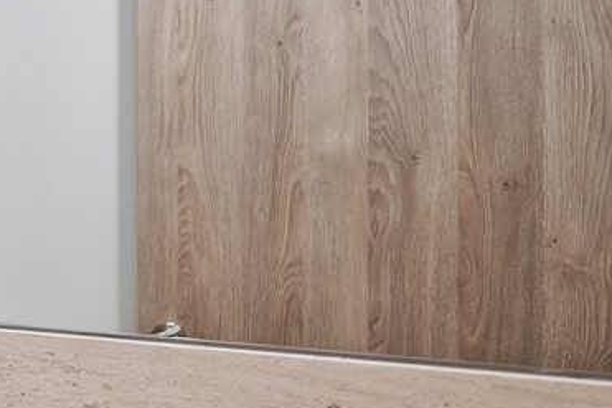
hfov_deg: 19.0
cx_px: -614
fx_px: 1087
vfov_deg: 21.2
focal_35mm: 64
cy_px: 204
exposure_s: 1/13
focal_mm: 14
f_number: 2.8
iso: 560
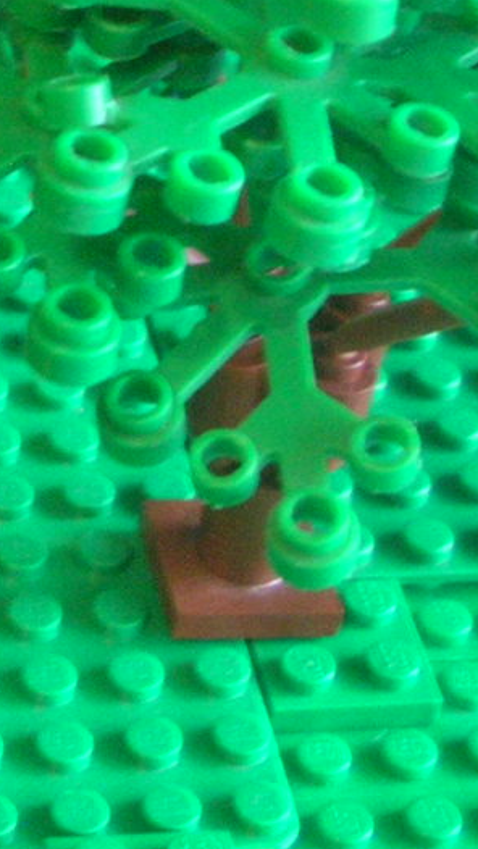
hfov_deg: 9.8
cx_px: -462
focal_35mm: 116
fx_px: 2613
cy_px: 34
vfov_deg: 18.1
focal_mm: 5.8
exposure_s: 1/5.7
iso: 145
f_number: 2.8
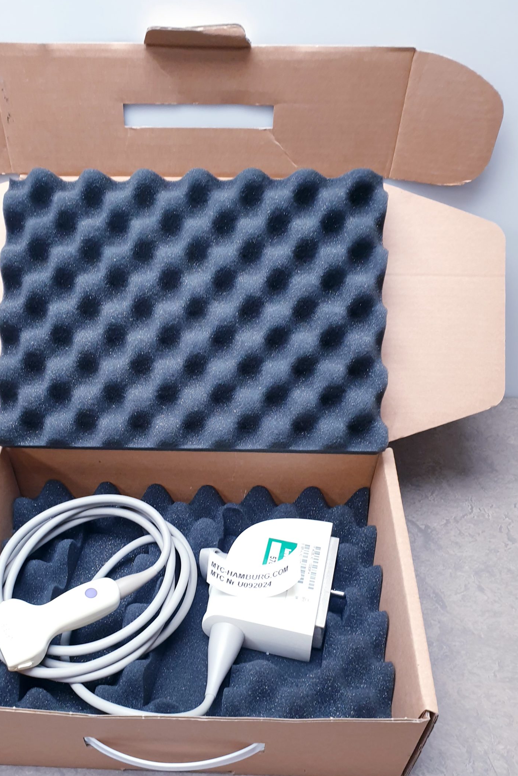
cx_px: 200
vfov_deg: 57.0
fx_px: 712
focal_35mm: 33
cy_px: 449
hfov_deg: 39.7
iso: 80
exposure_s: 1/50
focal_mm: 4.3
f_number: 2.4
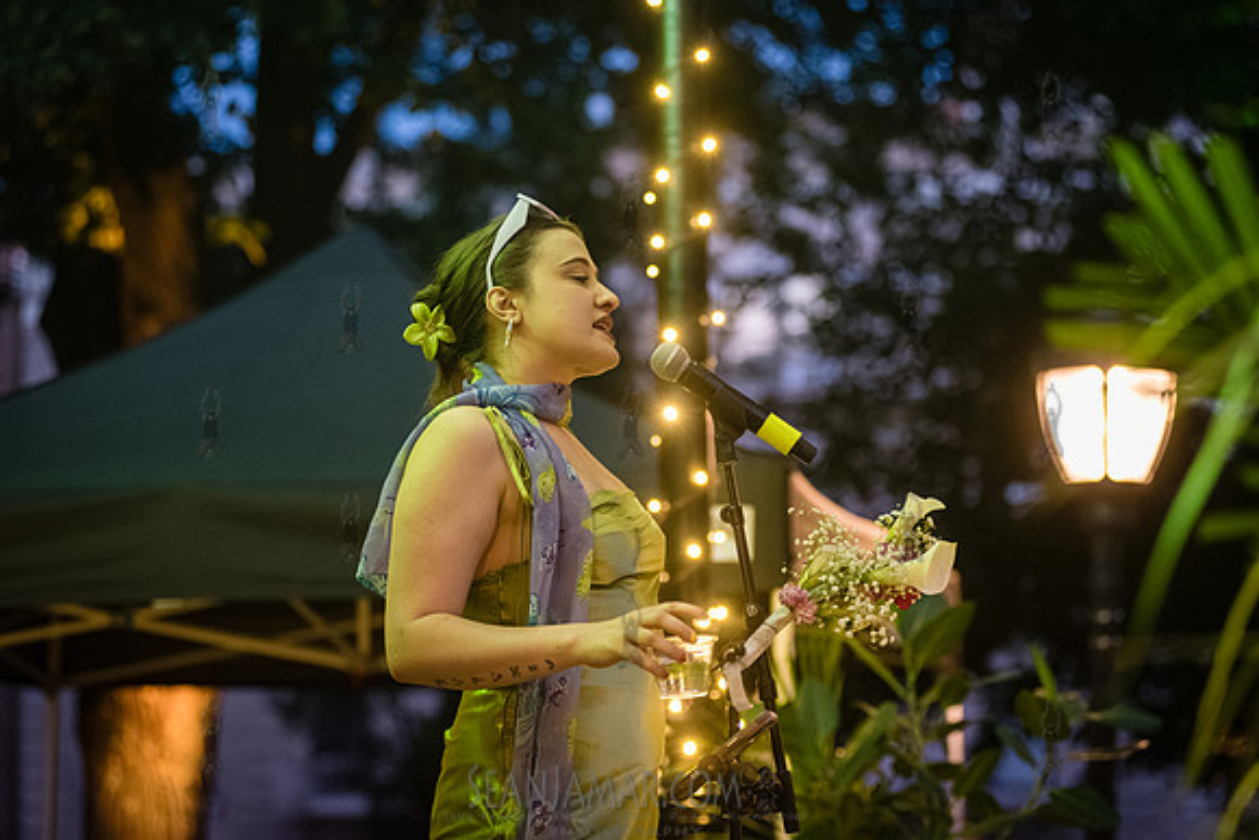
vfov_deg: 13.7
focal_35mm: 100
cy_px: 420
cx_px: 630
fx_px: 3498
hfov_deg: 20.4
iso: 6400
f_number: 3.2
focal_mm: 100
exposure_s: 1/250
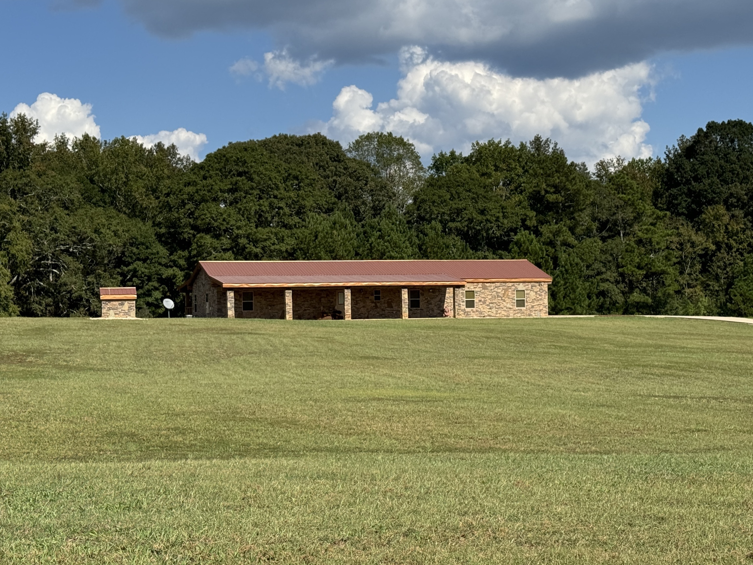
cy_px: 255
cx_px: 389
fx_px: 1392
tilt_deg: +1.2
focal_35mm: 64
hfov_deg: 30.3
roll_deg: +0.5
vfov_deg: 22.9
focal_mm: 6.76
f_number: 1.78
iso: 64
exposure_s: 1/5376
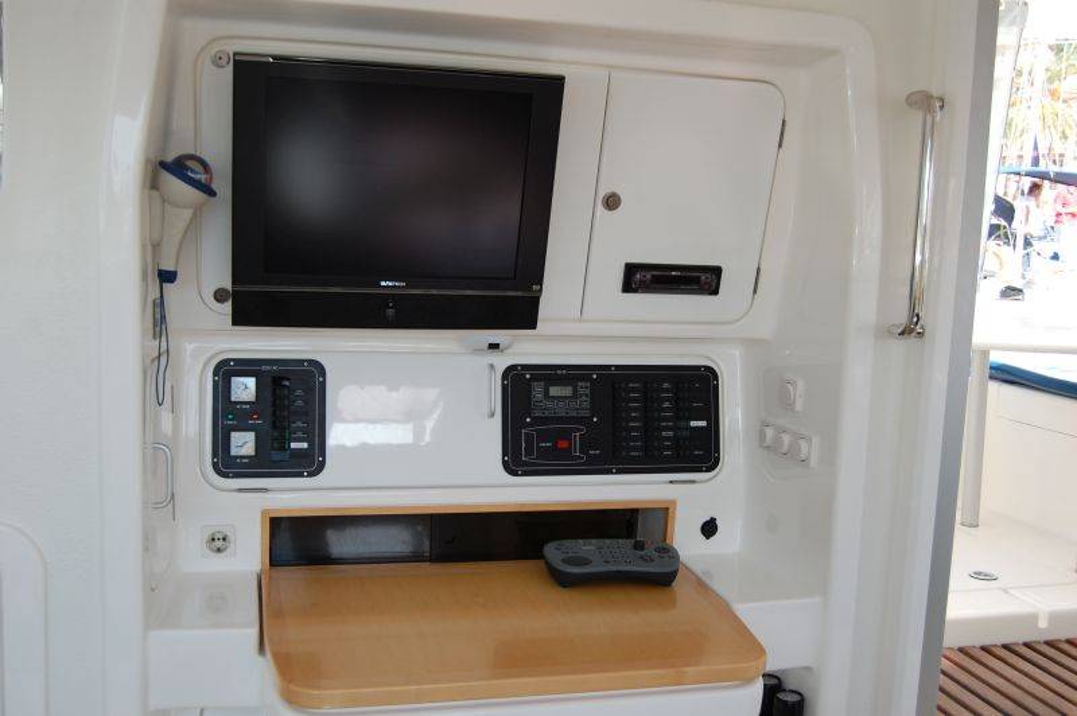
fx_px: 1076
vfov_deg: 36.8
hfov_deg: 53.2
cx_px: 538
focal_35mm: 36
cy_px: 358
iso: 200
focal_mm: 24
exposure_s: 1/125
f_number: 5.6
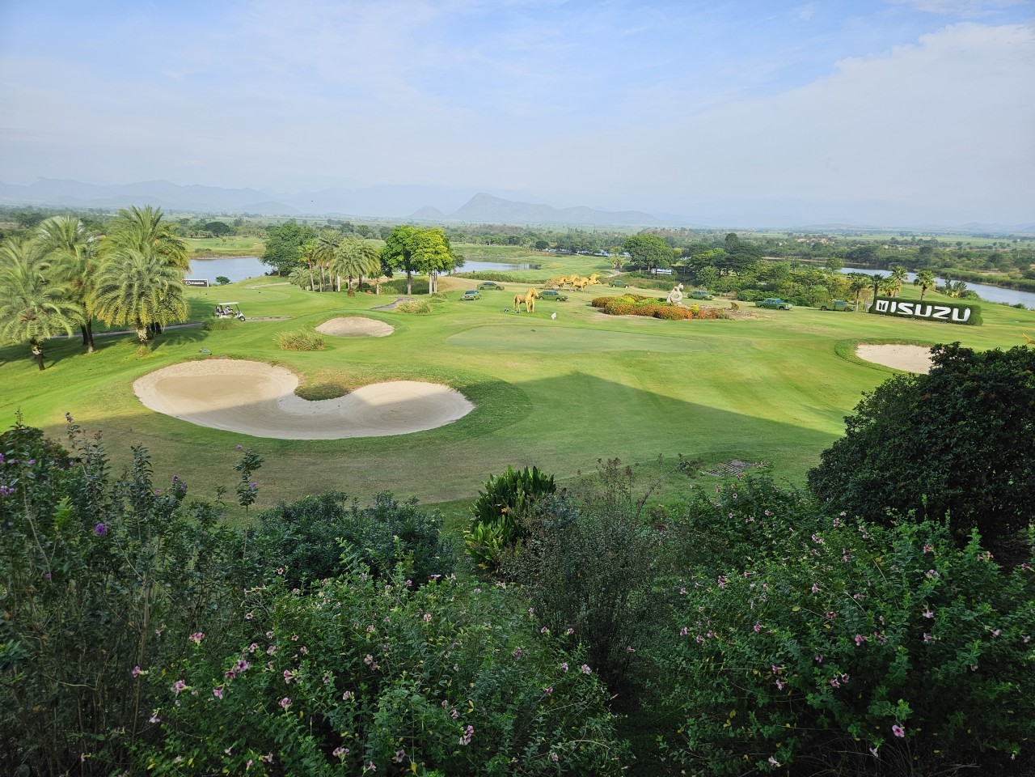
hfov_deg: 73.9
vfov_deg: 58.9
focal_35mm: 23
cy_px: 388
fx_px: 688
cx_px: 518
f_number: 1.8
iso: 32
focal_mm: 5.4
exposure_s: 1/1441
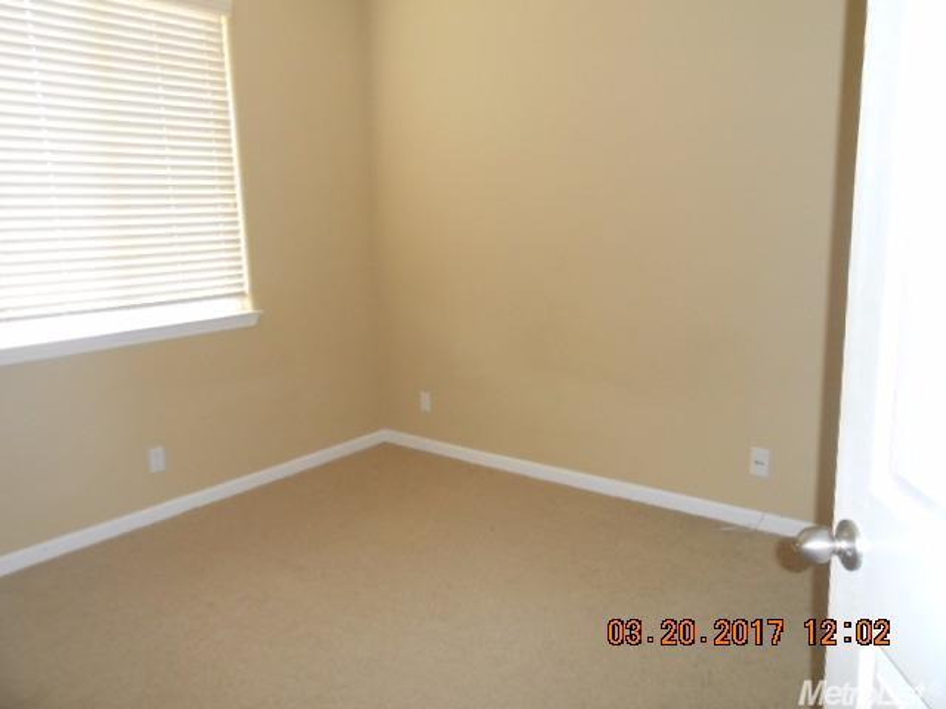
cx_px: 473
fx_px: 711
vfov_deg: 53.1
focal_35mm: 26
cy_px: 354
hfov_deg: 67.3
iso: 320
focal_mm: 4.6
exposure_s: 1/25
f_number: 3.5
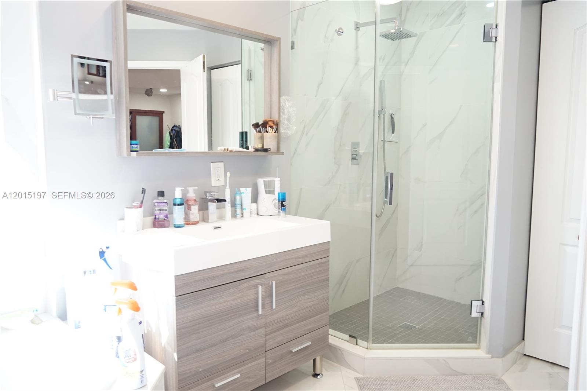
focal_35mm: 27
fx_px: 440
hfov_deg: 67.4
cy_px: 196
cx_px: 294
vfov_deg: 47.9
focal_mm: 18
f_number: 3.5
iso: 640
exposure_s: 1/60
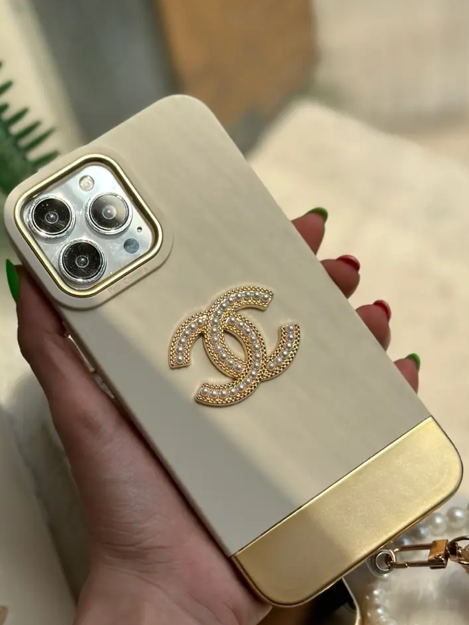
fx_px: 1174
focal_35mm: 65
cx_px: 170
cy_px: 384
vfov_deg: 29.7
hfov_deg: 22.5
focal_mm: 6.86
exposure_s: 1/4016
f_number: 1.78
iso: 80
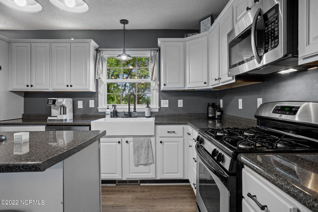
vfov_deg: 61.9
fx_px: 177
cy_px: 106
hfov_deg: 84.0
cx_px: 159
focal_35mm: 20
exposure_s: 1/3
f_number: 8
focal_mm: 20
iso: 320
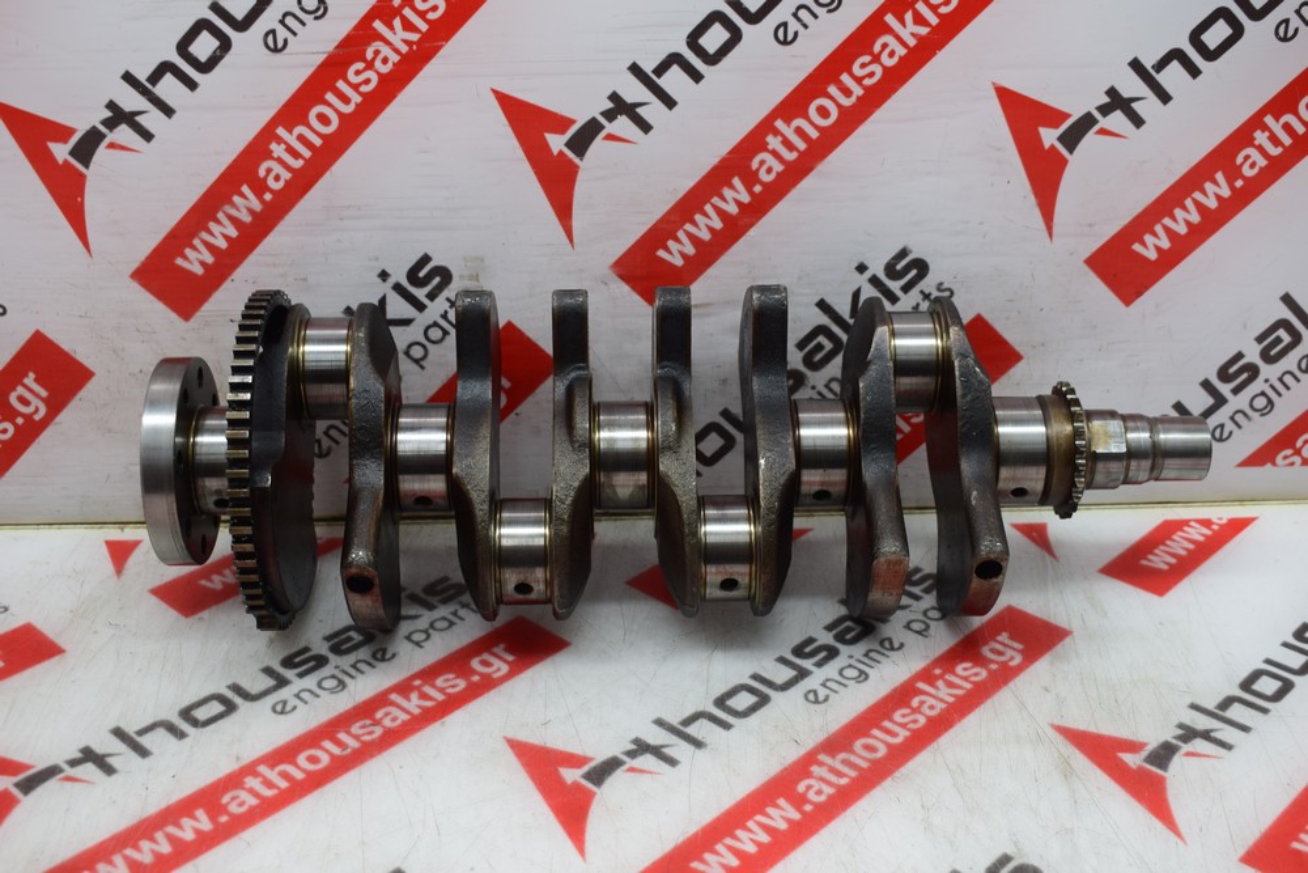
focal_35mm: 45
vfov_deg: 29.9
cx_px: 654
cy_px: 436
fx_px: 1635
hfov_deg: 43.6
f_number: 7.1
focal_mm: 30
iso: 400
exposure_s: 1/30
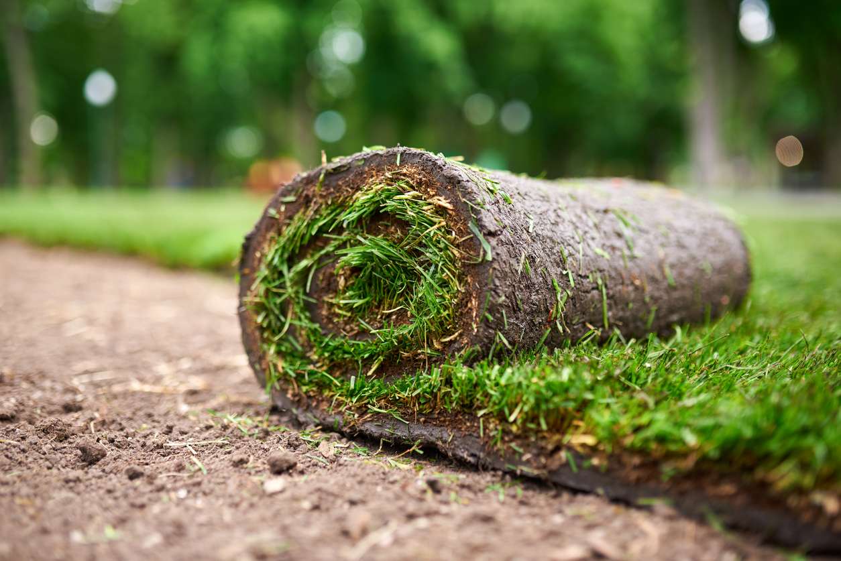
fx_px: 818
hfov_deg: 54.4
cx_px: 420
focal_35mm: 35
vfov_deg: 37.9
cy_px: 280
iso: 100
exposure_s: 1/400
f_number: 2
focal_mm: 35
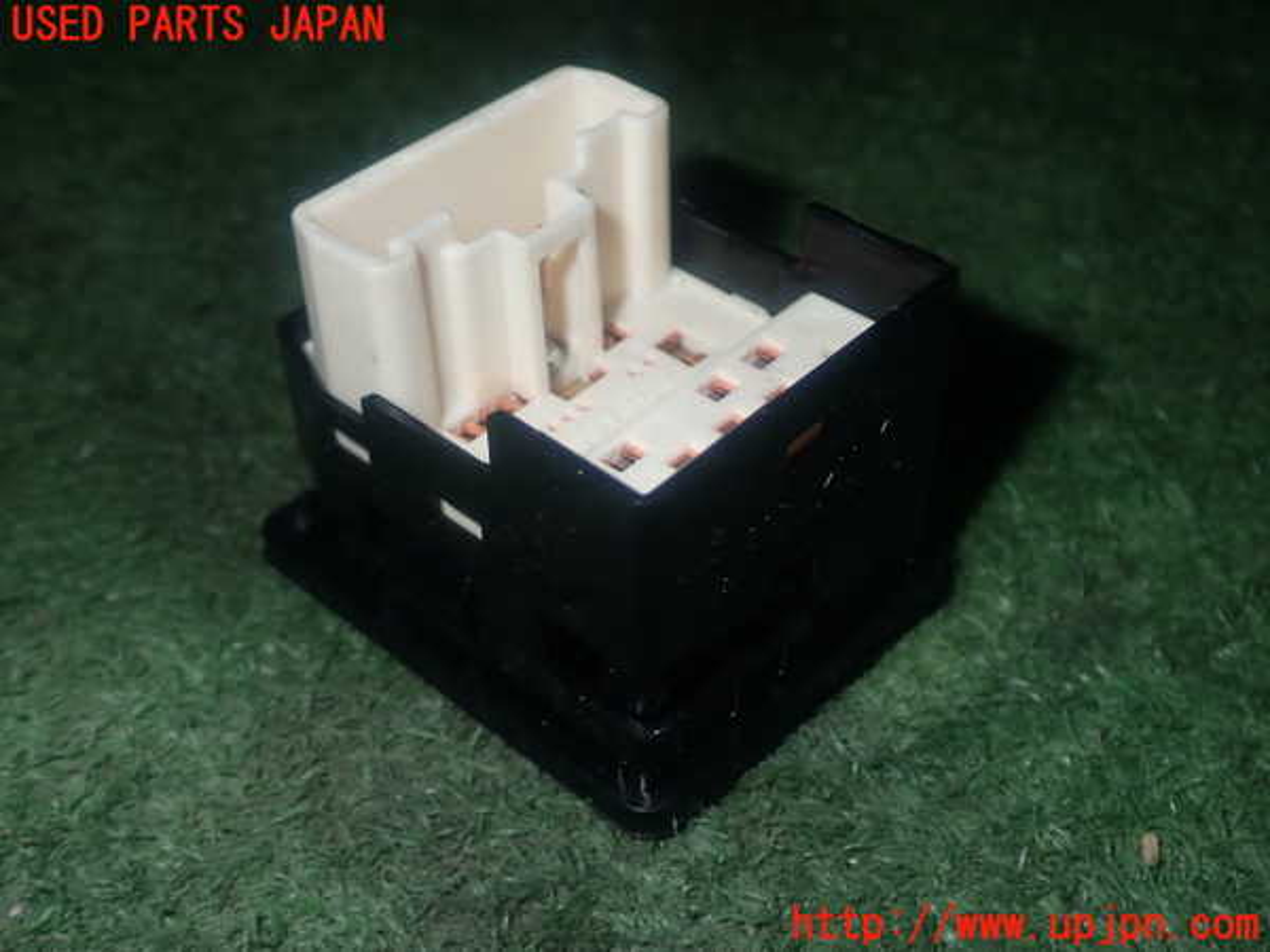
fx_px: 1724
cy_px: 476
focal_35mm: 47
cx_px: 635
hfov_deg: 40.4
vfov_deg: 30.9
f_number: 9
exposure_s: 1/50
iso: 200
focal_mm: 8.4
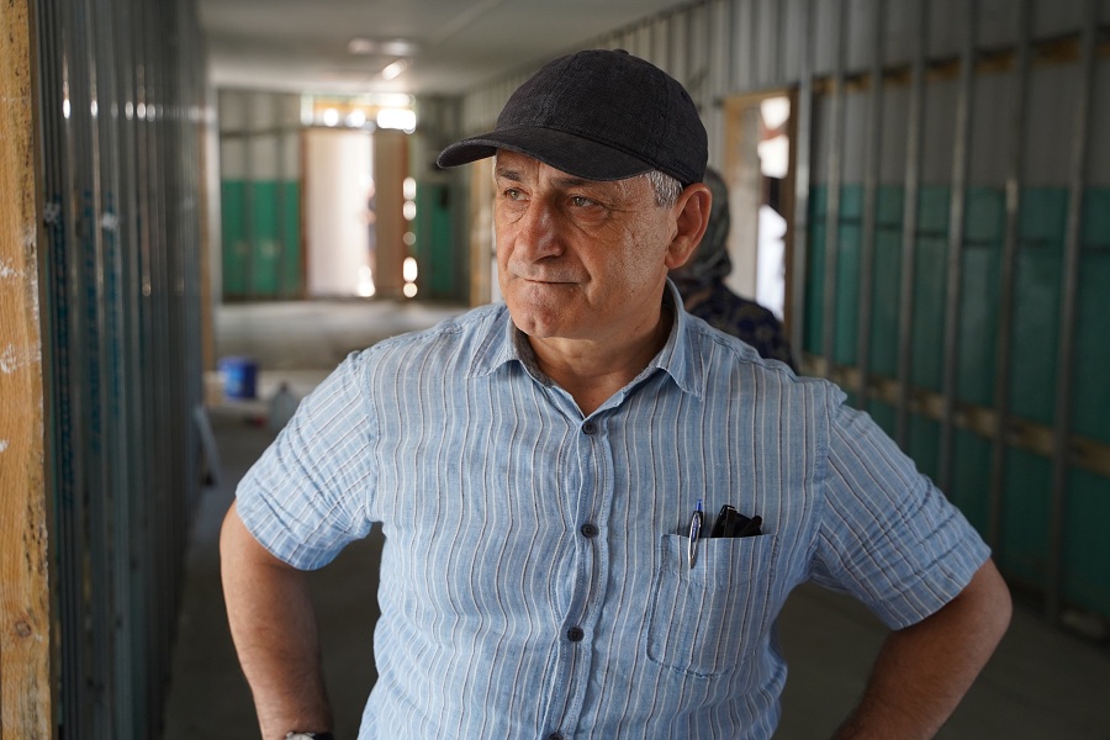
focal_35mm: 44
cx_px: 555
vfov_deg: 30.5
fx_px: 1357
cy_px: 370
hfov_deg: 44.5
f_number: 4
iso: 1600
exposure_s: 1/160
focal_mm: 44
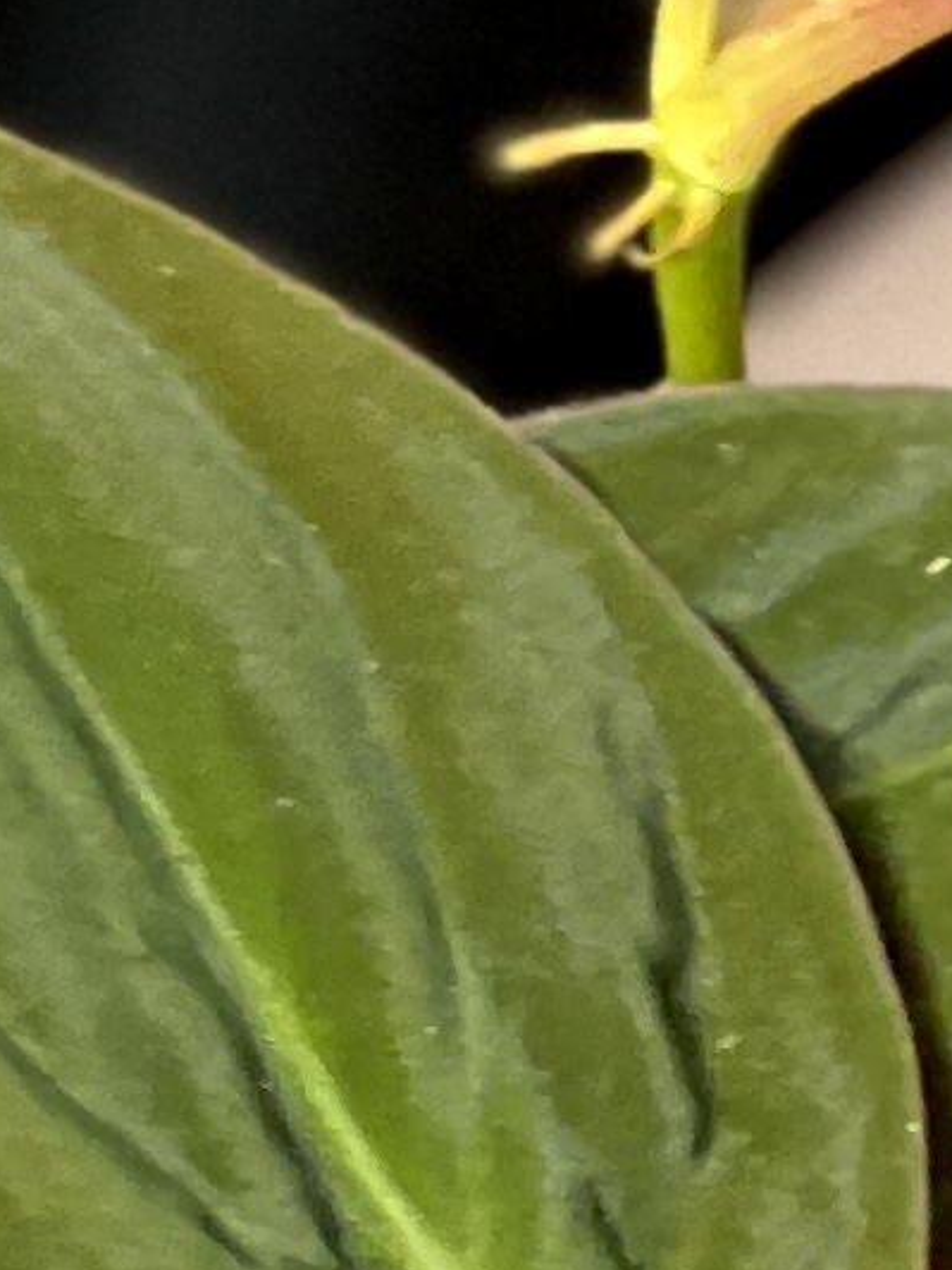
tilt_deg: -29.8
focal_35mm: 584
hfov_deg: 2.5
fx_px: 21415
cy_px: 597
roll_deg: +0.9
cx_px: -1444
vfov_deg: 3.4
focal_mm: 9
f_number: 2.8
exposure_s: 1/33
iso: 250
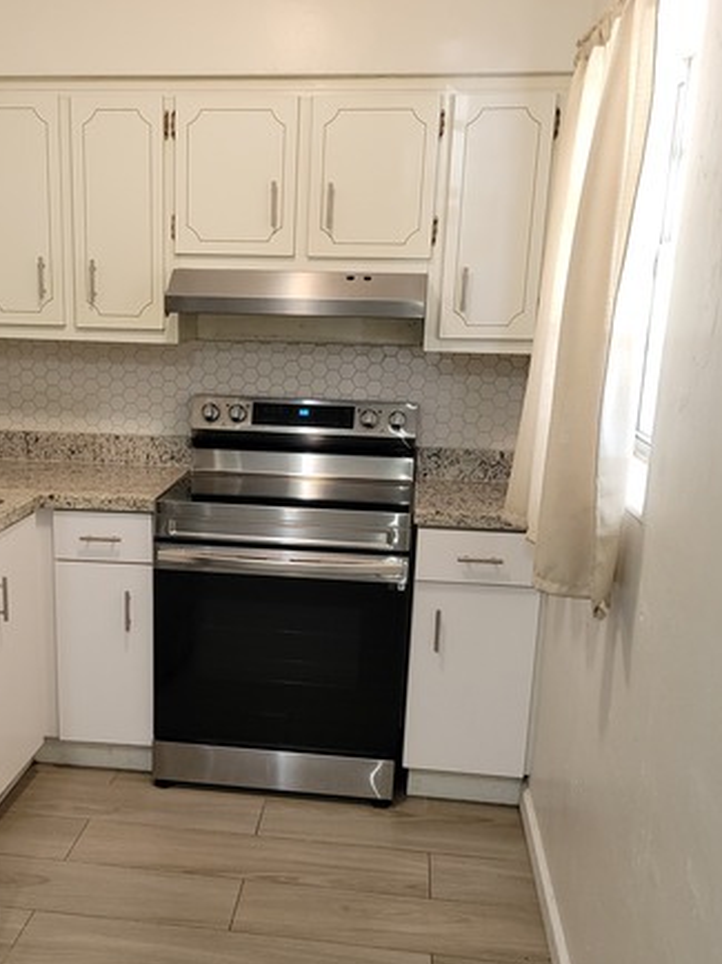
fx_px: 1113
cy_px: 594
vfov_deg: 46.5
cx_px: 235
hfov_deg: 35.5
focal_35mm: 40
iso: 100
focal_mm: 5.4
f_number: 1.8
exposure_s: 1/40
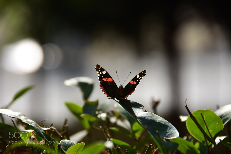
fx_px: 1925
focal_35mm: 300
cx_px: 116
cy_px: 77
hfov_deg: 6.9
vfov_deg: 4.6
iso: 100
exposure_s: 1/400
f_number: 5.6
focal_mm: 200
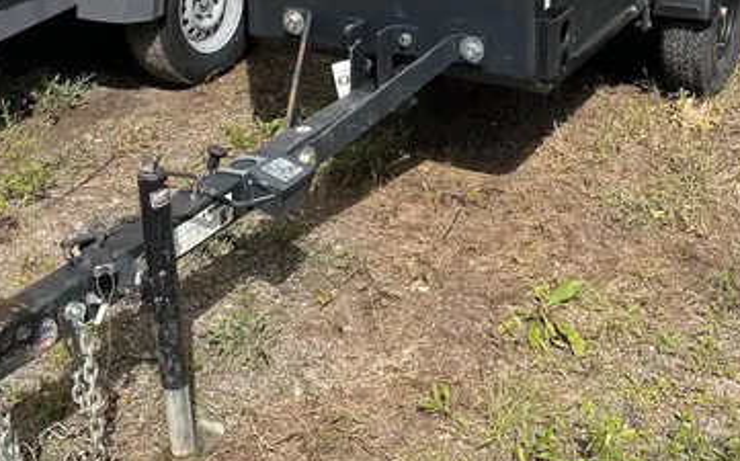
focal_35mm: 56
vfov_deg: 22.4
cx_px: 392
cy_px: 24
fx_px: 1128
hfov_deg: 36.3
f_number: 1.6
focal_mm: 5.1
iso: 50
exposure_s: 1/5319
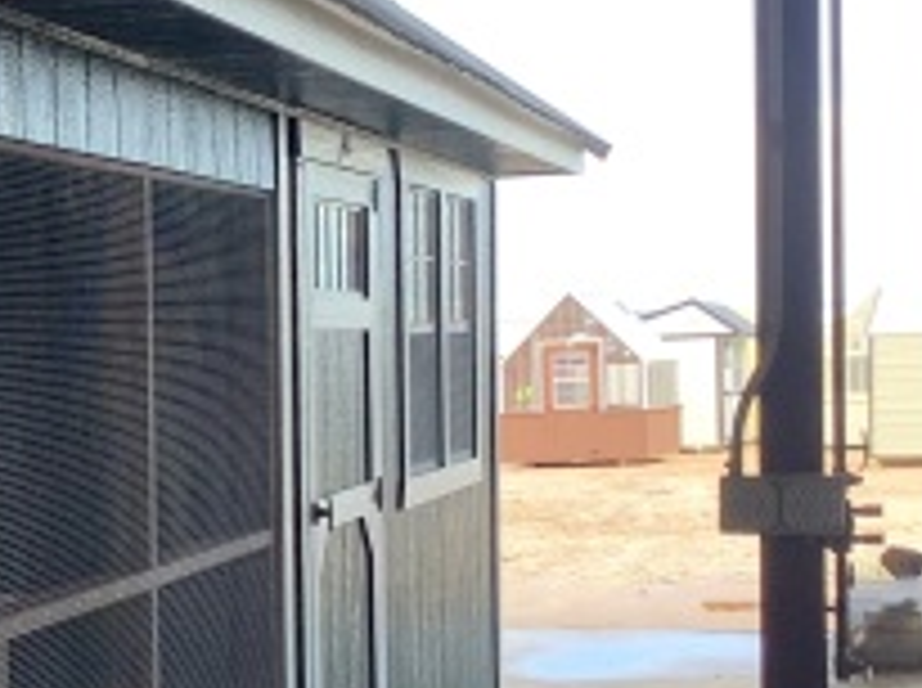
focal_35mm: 97
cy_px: 486
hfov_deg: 19.1
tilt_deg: -2.6
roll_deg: +2.2
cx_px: -184
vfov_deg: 15.2
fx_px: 2579
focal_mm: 3.3
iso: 25
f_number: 2.4
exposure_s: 1/105
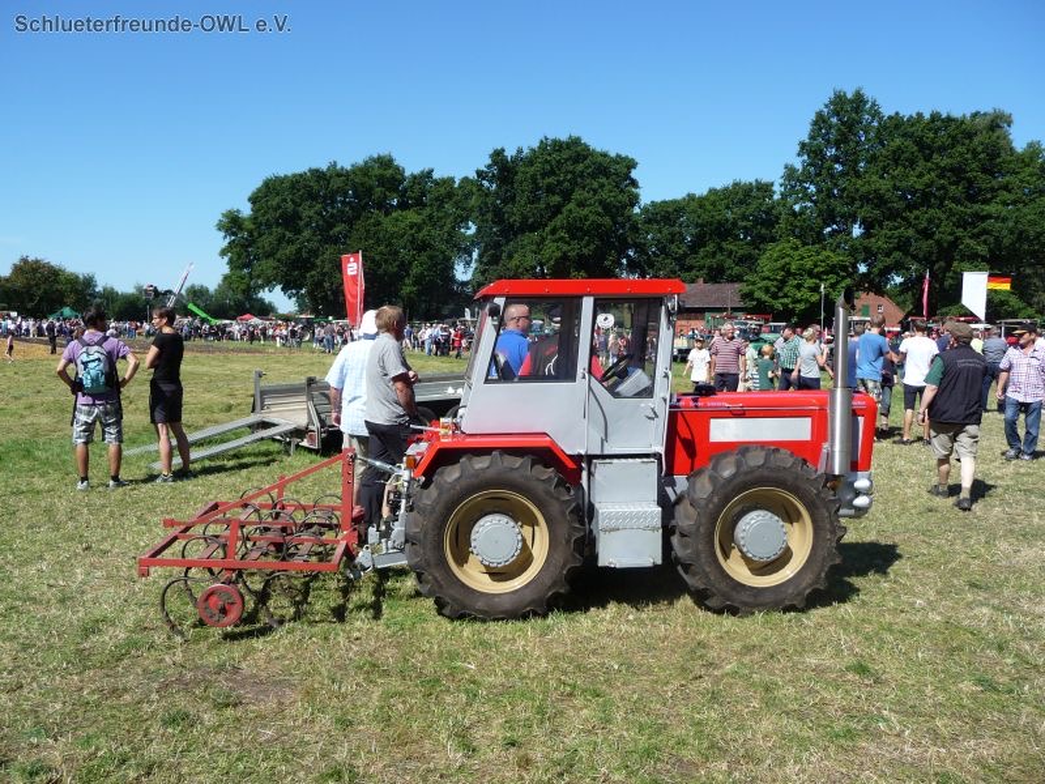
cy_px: 392
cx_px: 522
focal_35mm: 30
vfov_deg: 46.8
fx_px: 906
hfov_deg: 60.0
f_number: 3.4
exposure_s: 1/800
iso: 100
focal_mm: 5
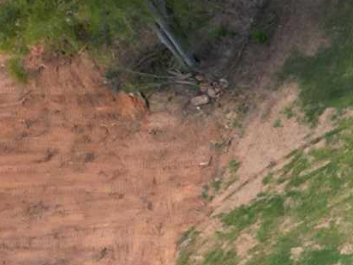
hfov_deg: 8.6
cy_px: 525
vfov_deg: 7.9
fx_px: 1825
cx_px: 1154
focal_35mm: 179
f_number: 1.7
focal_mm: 6.72
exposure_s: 1/1250
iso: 140
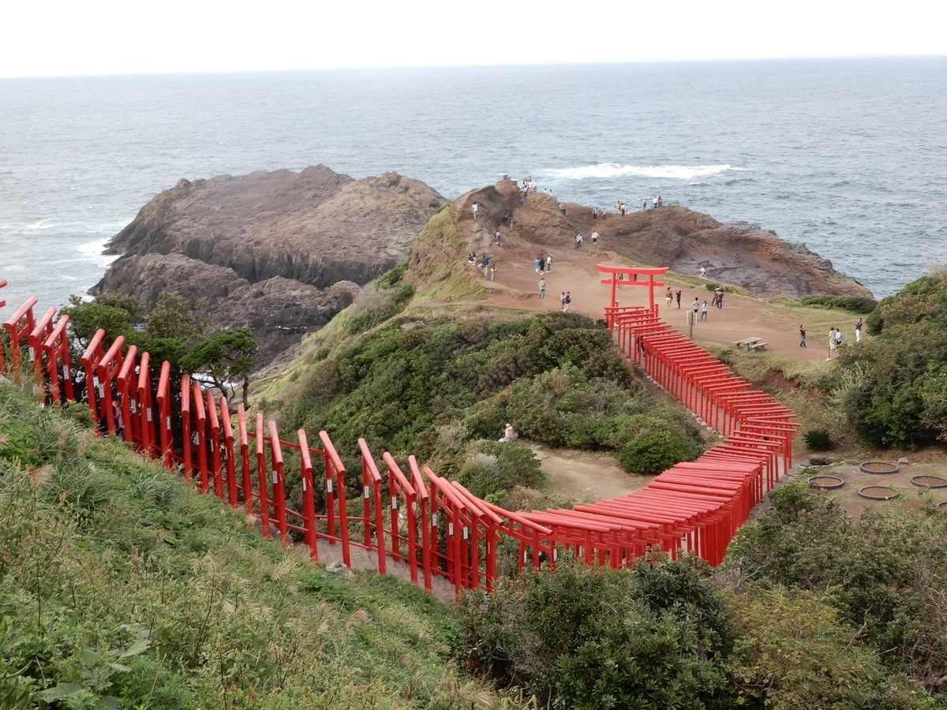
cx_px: 474
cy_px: 355
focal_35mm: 45
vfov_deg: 32.2
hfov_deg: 42.1
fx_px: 1231
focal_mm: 8
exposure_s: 1/25
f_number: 5.6
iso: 80
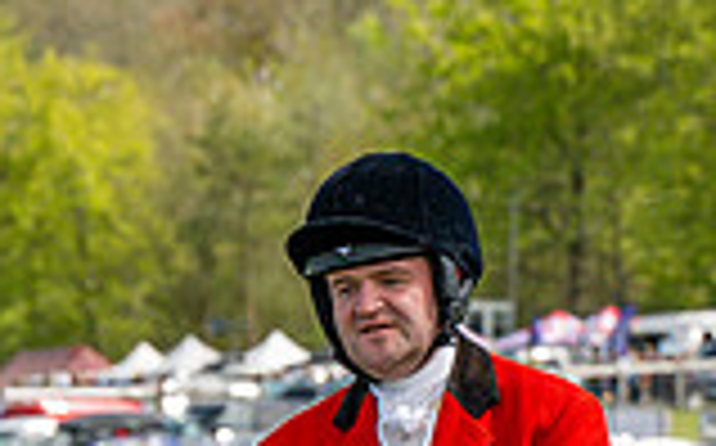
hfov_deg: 4.6
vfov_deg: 2.9
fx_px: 8889
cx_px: -61
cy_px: 1005
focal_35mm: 456
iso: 400
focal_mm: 70
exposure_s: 1/3200
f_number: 4
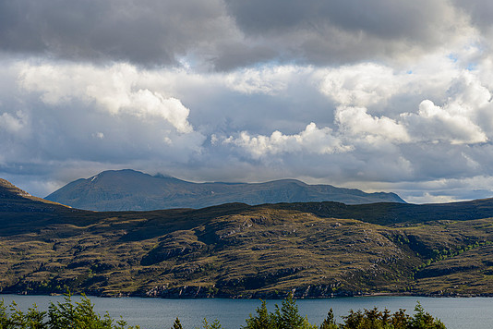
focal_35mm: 76
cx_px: 260
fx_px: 1041
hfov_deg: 26.6
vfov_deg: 17.9
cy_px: 156
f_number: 7.1
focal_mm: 70
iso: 100
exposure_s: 1/125
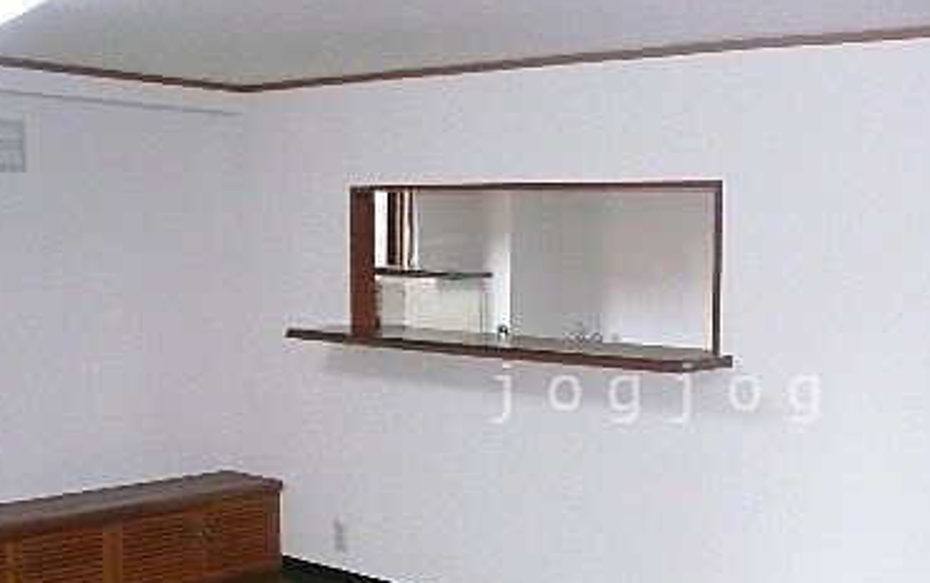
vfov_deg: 25.2
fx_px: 1293
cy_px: 393
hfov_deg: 38.8
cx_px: 662
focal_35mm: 51
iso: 320
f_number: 2.8
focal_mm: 4.6
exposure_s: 1/30
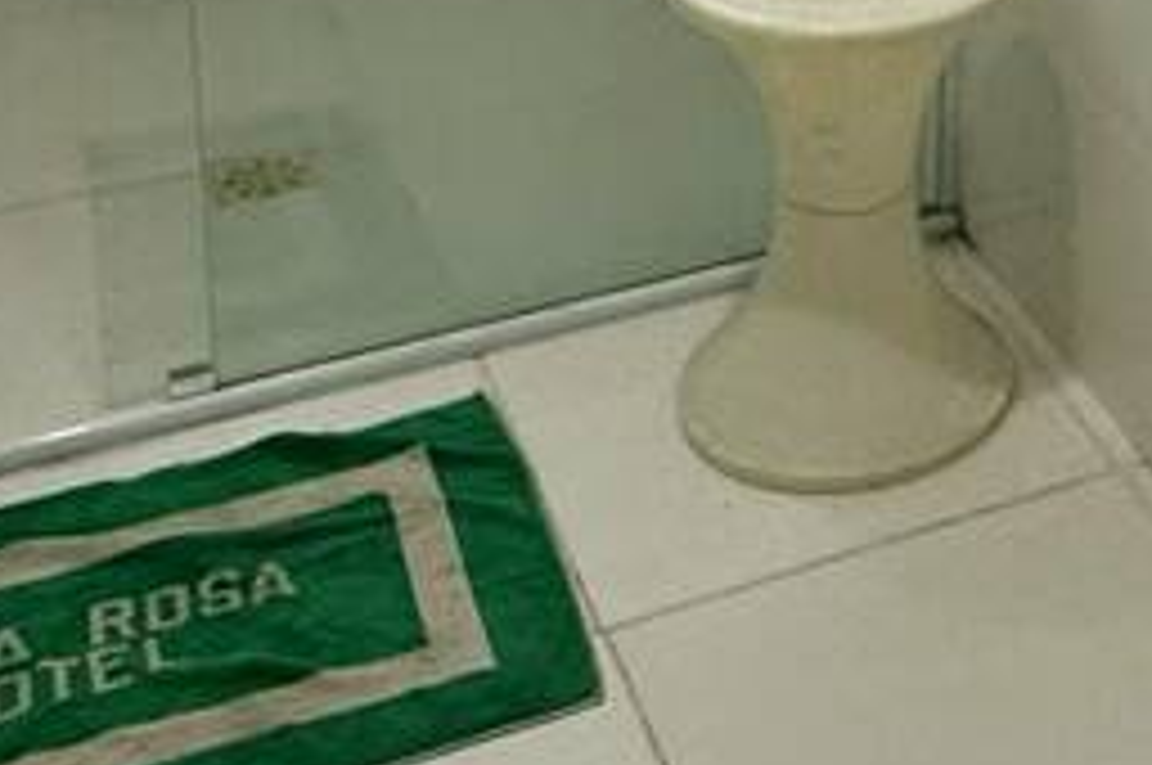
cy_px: -518
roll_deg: -4.1
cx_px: 1480
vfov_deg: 14.9
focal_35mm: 82
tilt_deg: -14.9
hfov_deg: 22.3
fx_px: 2621
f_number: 2.2
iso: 200
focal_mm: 2.22
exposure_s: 1/120
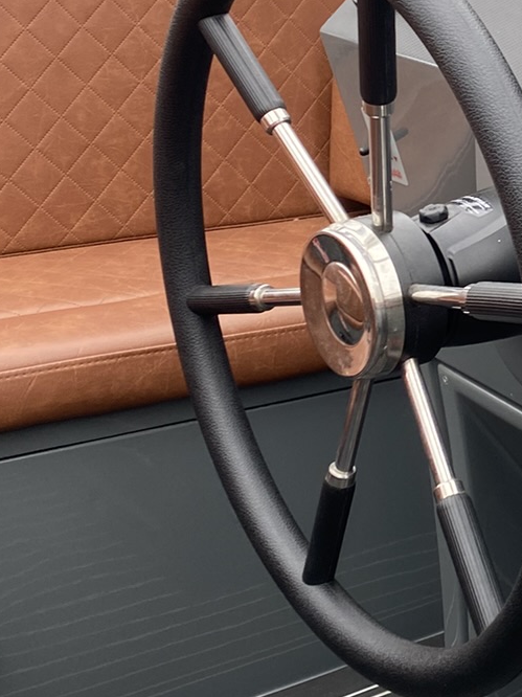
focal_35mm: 80
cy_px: 180
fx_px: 1610
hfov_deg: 17.2
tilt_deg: -11.7
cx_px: 705
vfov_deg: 24.2
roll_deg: -3.3
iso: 32
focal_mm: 4.25
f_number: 1.8
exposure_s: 1/277
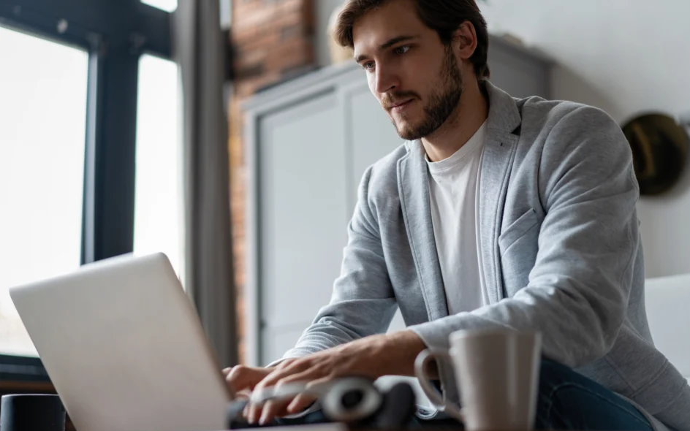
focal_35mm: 57
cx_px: 350
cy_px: 216
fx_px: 1072
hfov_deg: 35.7
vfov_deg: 22.7
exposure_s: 1/100
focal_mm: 55
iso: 100
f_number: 2
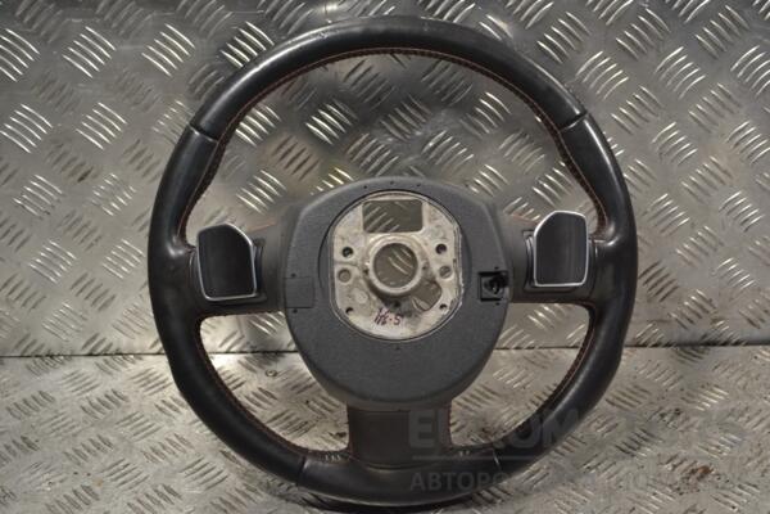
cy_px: 257
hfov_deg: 35.1
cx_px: 385
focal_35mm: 57
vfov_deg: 23.8
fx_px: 1219
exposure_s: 1/80
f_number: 5
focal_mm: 38
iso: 400
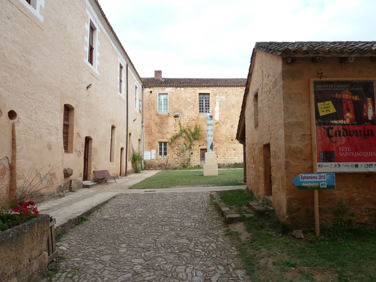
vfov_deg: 54.9
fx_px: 272
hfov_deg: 69.4
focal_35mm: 25
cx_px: 188
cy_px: 141
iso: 80
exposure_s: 1/160
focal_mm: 4.1
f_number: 4
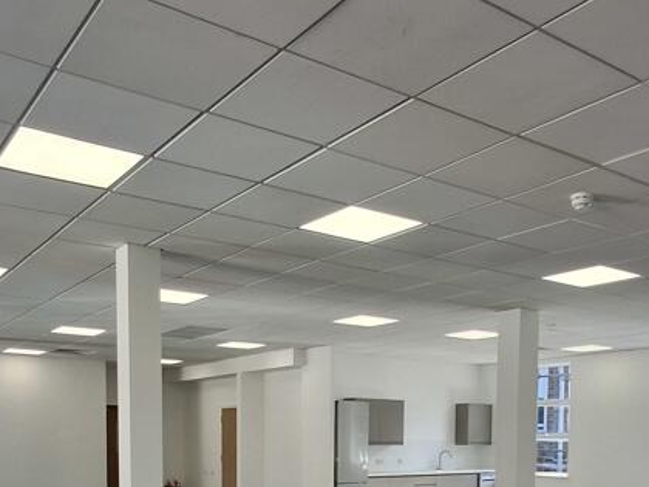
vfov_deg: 33.8
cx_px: 334
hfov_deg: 47.9
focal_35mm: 39
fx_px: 731
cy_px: 482
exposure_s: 1/185
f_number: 2.2
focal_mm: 1.64
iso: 40
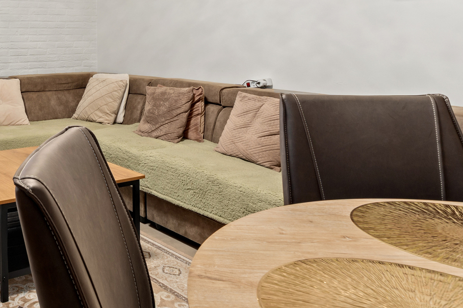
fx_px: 476
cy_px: 35
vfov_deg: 34.1
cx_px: 11
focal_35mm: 37
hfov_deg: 44.9
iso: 250
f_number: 11
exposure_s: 3.2
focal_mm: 14
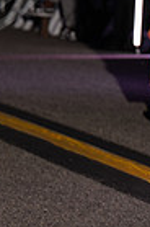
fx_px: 2280
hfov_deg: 3.8
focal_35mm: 363
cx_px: -81
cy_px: -116
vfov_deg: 5.6
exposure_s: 1/200
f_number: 6.3
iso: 1000
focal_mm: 112
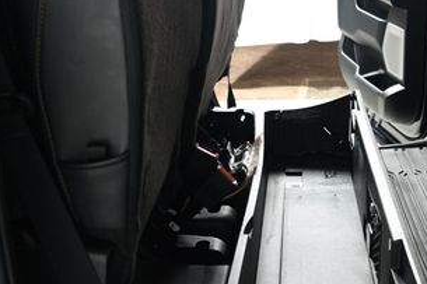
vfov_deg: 21.4
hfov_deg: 31.2
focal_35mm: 63
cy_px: 203
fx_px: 747
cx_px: 332
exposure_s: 1/160
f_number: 3.5
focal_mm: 20
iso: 100
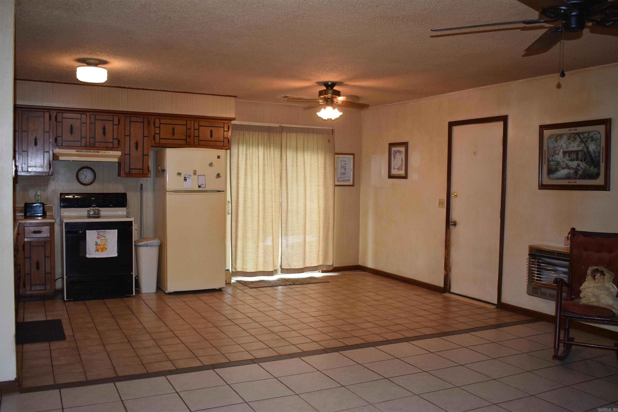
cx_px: 309
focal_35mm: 33
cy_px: 206
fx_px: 566
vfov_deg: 40.0
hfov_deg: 57.2
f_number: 3.8
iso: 800
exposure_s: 1/60
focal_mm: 22
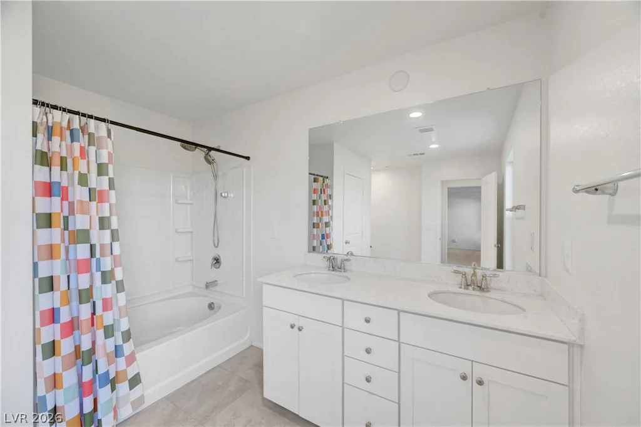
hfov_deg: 104.3
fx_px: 249
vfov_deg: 81.1
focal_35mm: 14
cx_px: 320
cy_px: 214
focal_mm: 14
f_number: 8
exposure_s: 1/20
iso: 800
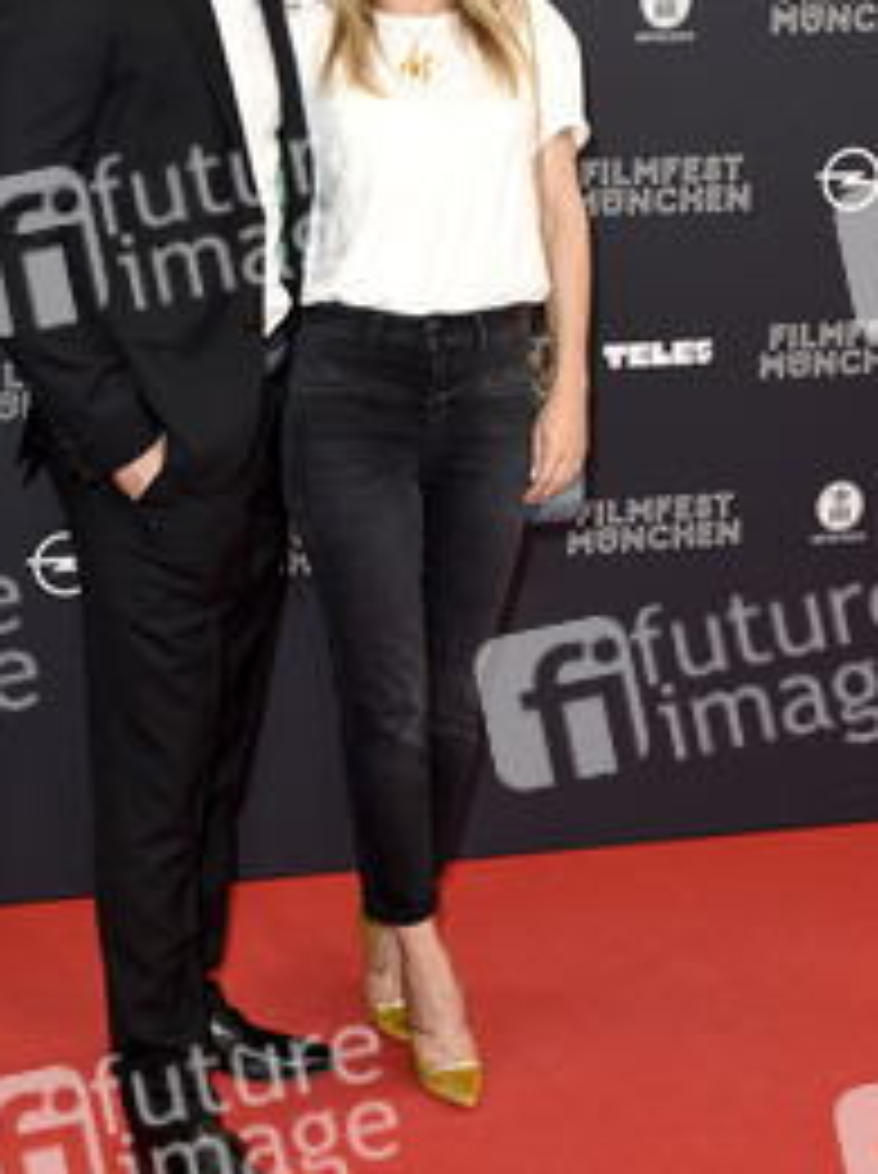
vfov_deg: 32.2
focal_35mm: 60
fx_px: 2025
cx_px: 297
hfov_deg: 24.4
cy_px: 459
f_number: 6.3
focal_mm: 27
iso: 400
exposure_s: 1/100
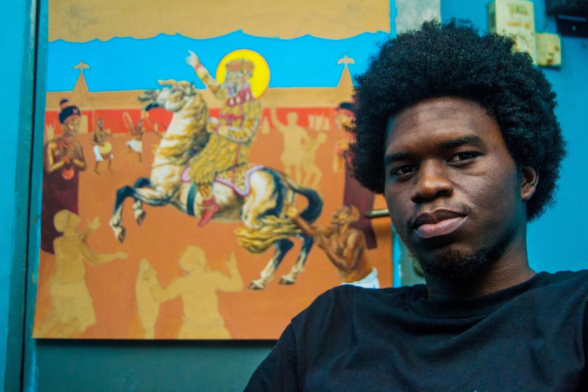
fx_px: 833
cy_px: 196
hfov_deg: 38.9
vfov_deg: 26.5
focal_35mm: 51
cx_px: 294
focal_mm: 34
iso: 1600
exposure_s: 1/250
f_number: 4.5
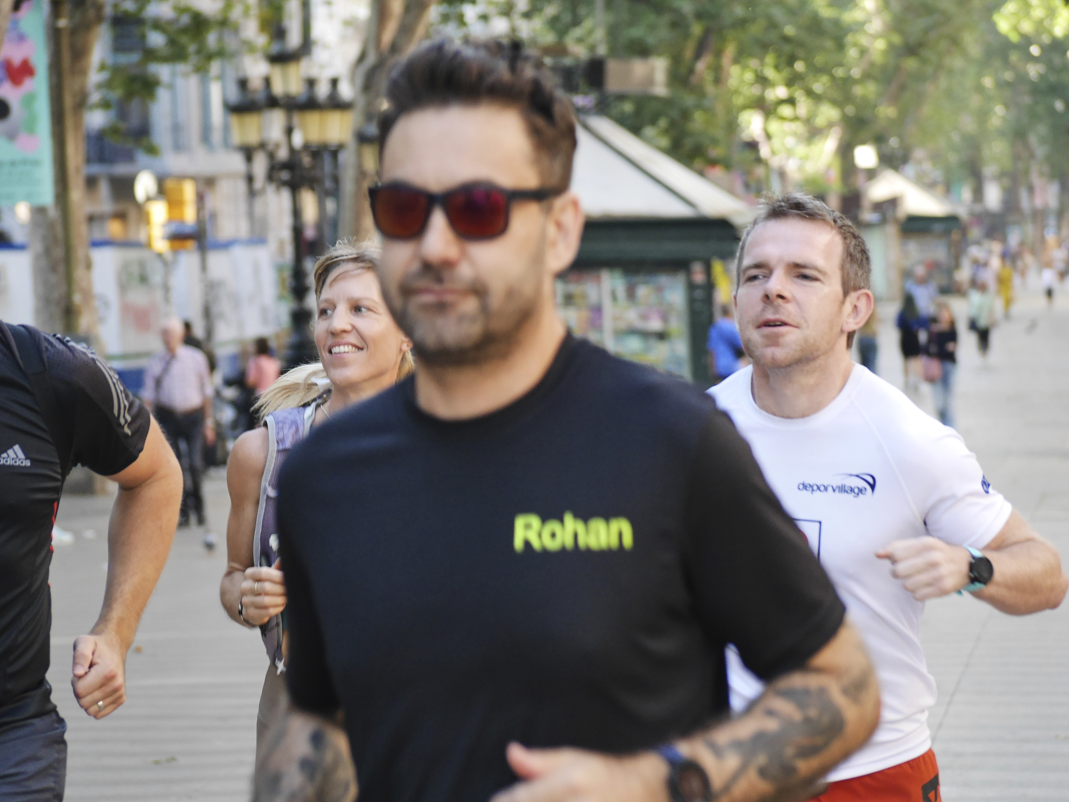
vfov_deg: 7.5
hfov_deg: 9.9
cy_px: 431
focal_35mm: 199
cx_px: 583
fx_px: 6146
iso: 800
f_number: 4.6
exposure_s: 1/200
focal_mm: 91
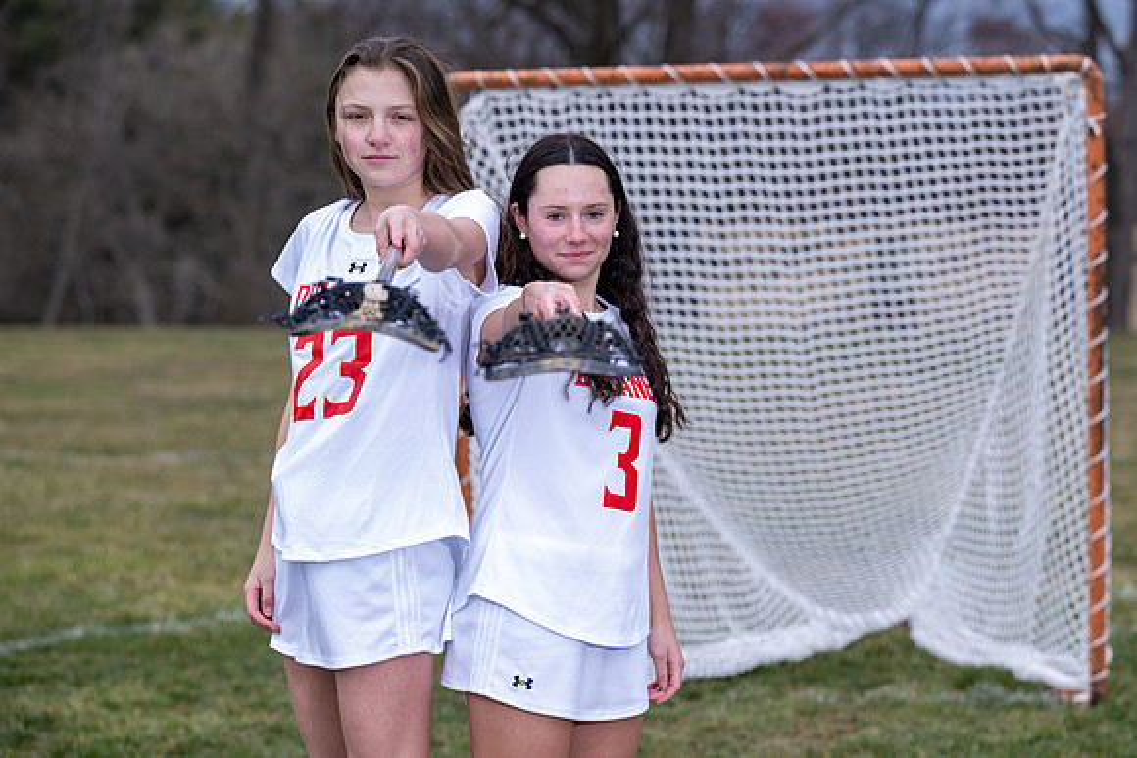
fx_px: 3915
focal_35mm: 124
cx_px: 681
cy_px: 400
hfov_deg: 16.5
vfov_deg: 11.1
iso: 64
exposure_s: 1/250
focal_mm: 102
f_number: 4
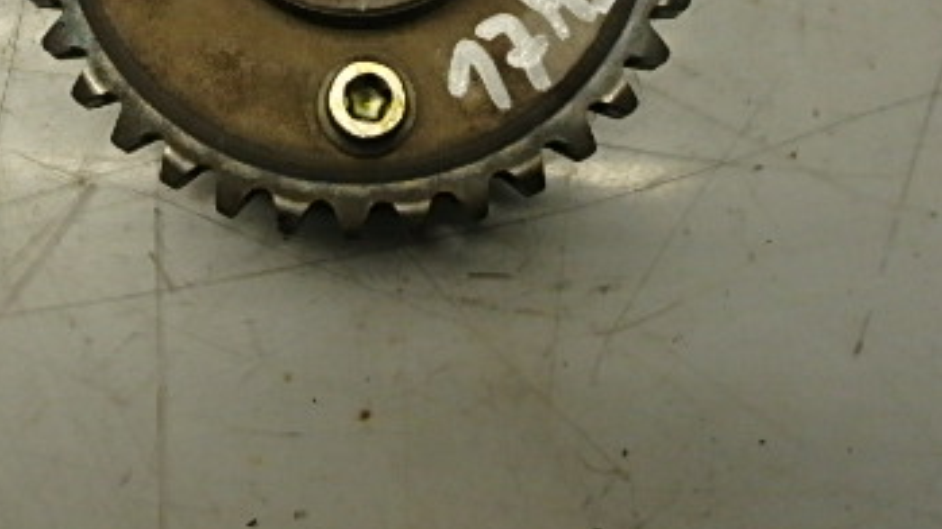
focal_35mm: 42
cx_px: 327
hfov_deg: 47.7
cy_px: -35
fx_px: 1049
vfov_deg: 26.4
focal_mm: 3.7
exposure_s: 1/250
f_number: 3.5
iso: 640
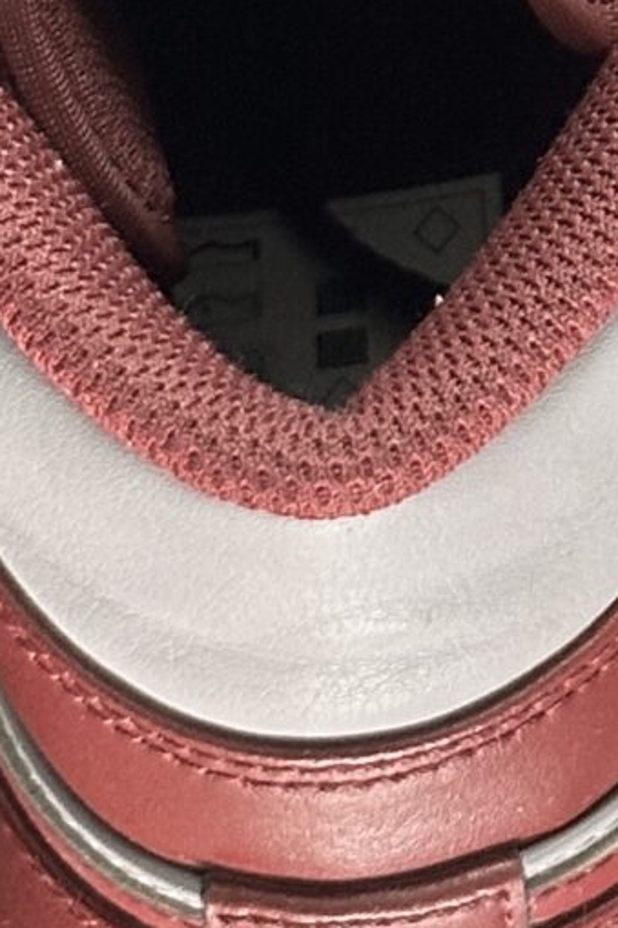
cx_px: 782
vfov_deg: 8.1
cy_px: -151
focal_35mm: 251
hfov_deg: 5.4
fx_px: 6467
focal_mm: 6.86
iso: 400
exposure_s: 1/34
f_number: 1.78
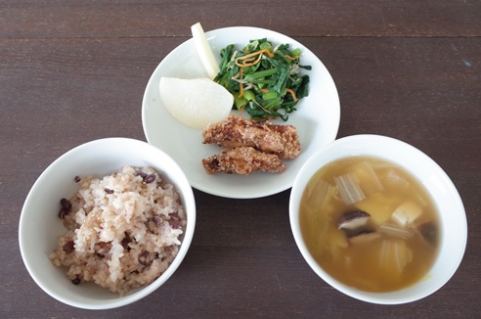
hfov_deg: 65.6
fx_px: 373
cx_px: 240
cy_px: 160
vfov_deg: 46.2
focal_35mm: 28
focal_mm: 18.3
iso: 1600
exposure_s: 1/30
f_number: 5.6
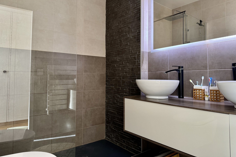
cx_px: 118
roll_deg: +0.0
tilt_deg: +2.9
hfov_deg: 71.5
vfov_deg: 51.2
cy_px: 69
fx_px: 164
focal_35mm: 25
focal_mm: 6.86
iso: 250
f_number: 1.78
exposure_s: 1/60
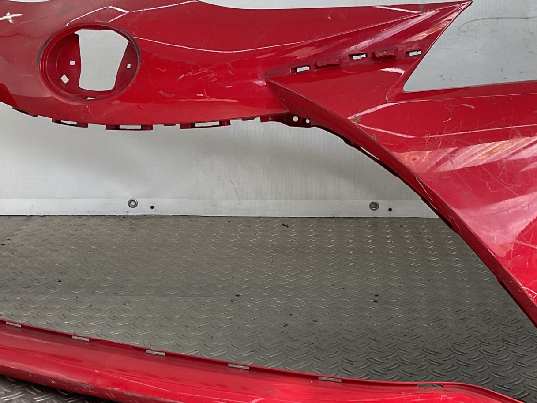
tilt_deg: -9.1
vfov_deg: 23.9
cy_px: 139
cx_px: 302
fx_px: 946
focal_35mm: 61
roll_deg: -1.1
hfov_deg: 31.6
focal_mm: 3
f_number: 1.8
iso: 16
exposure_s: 1/355
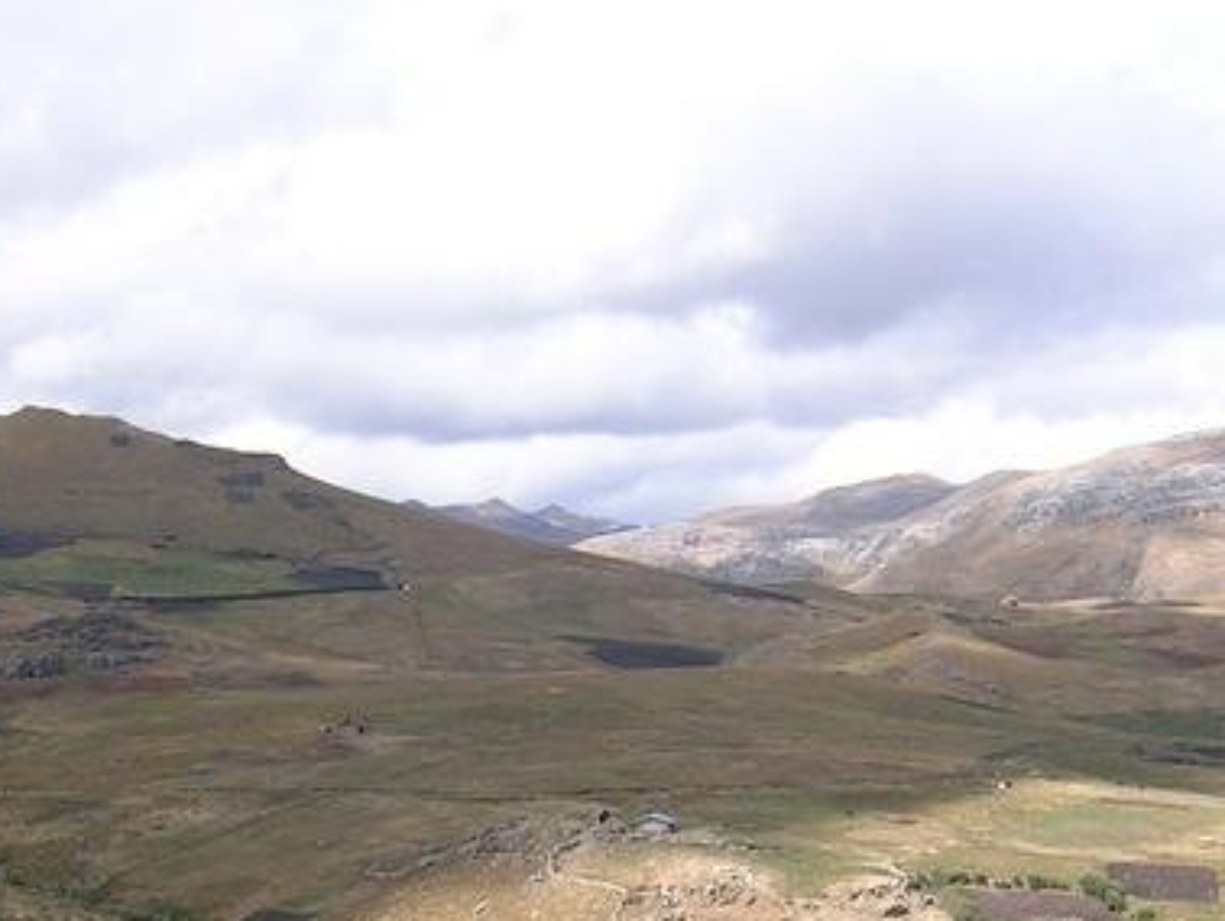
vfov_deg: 19.7
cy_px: 720
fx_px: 2620
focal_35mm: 74
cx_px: 525
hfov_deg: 26.3
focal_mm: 5.4
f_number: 4.8
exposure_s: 1/251
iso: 50
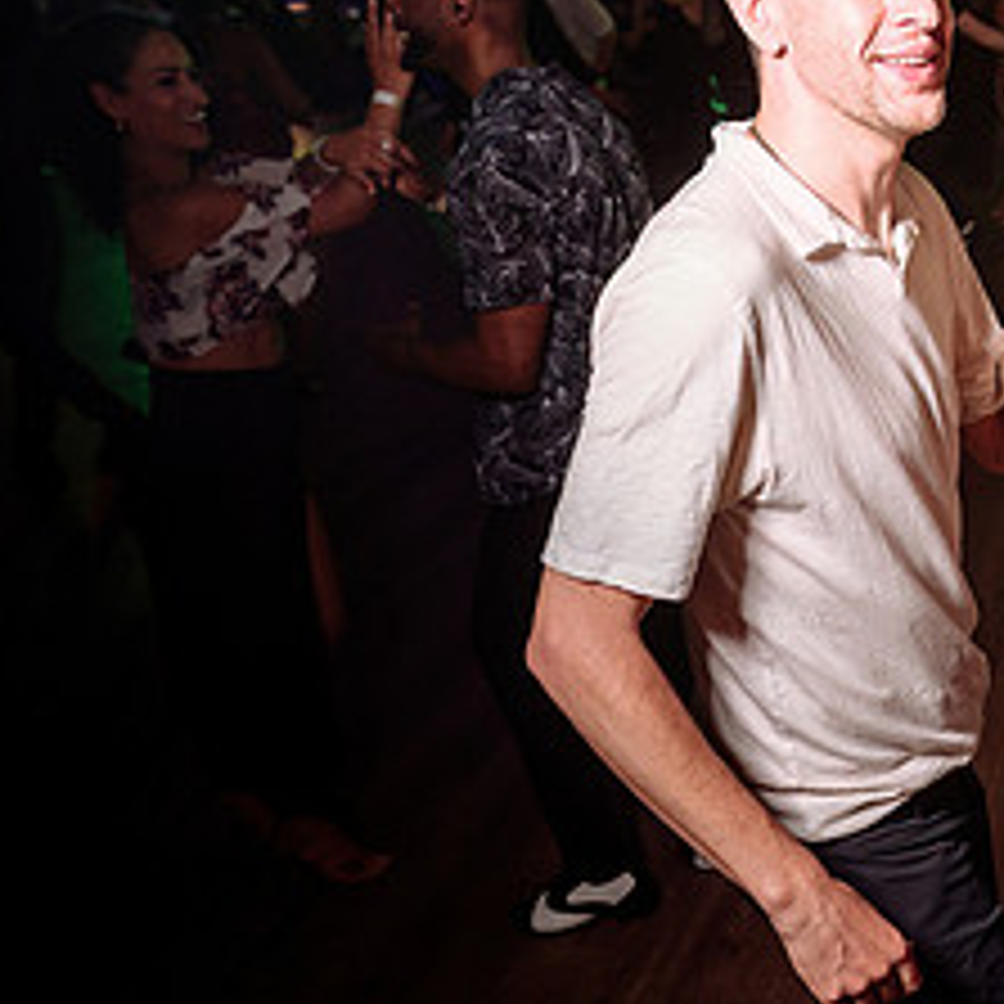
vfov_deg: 32.1
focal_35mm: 53
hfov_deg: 28.5
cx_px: 1166
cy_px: 579
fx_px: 1739
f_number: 3.5
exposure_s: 1/100
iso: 640
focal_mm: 24
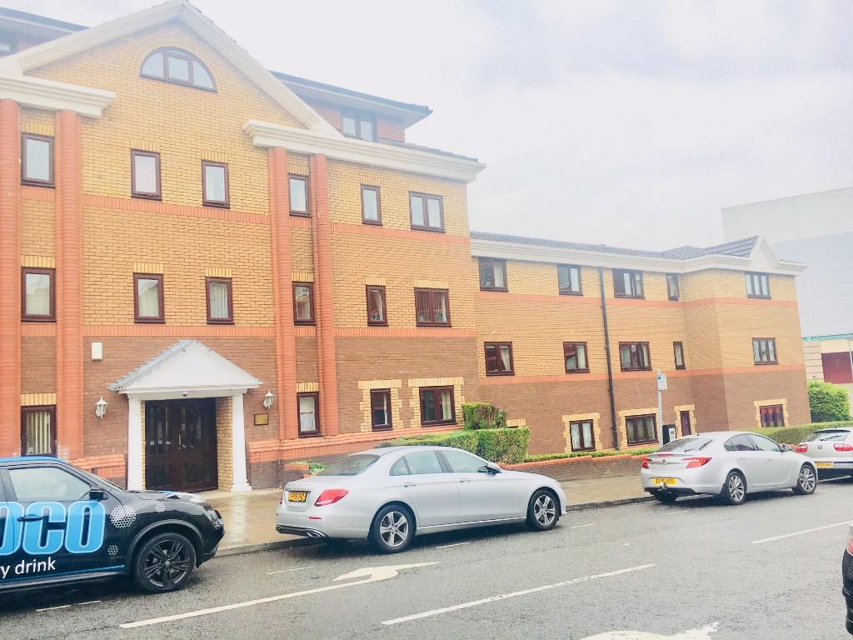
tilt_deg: +5.6
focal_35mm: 29
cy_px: 320
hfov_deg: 61.7
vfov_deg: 48.2
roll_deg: +2.8
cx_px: 426
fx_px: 715
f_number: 2.2
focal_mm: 4.15
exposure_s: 1/334
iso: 25
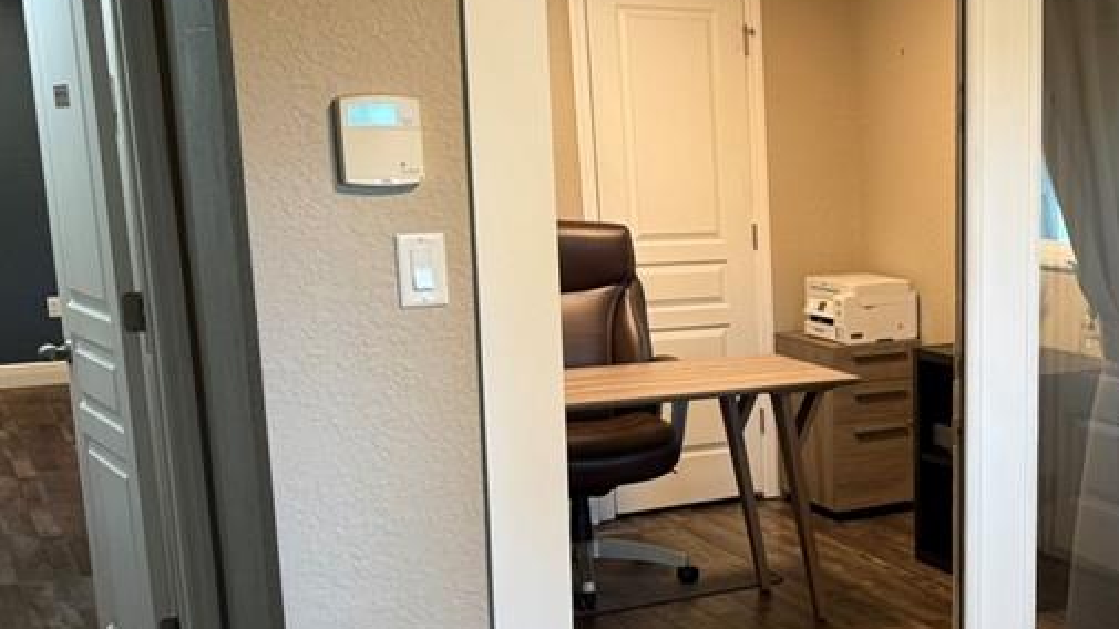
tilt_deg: -9.4
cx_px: 1046
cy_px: 427
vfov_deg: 22.5
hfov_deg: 36.3
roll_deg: -0.5
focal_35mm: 53
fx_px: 1573
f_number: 1.78
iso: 160
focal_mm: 6.76
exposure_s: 1/60
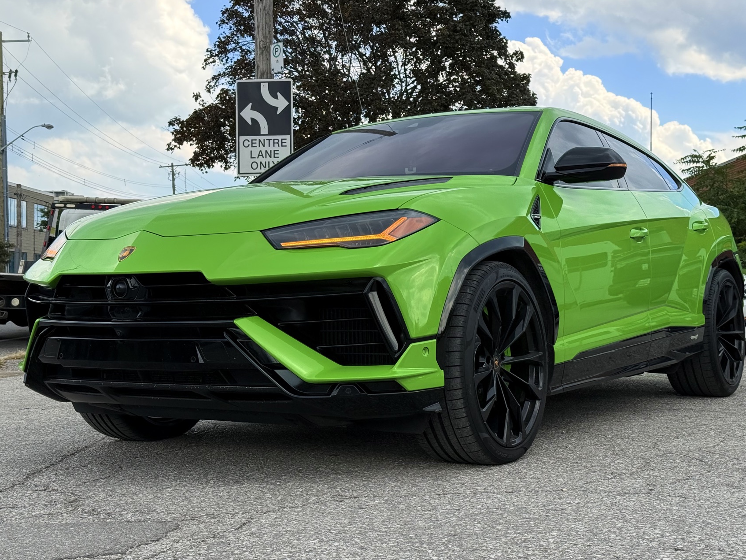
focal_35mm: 51
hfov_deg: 37.5
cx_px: 384
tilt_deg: +1.8
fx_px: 1099
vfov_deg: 28.6
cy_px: 264
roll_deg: +0.1
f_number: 1.78
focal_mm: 6.76
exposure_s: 1/1931
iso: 100
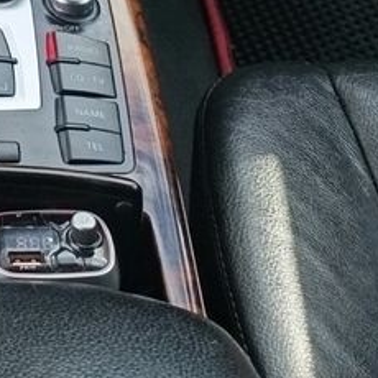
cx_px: -457
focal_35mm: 141
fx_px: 1742
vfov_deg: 10.1
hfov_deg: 10.9
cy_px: -652
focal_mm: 6.14
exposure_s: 1/100
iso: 80
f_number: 1.6
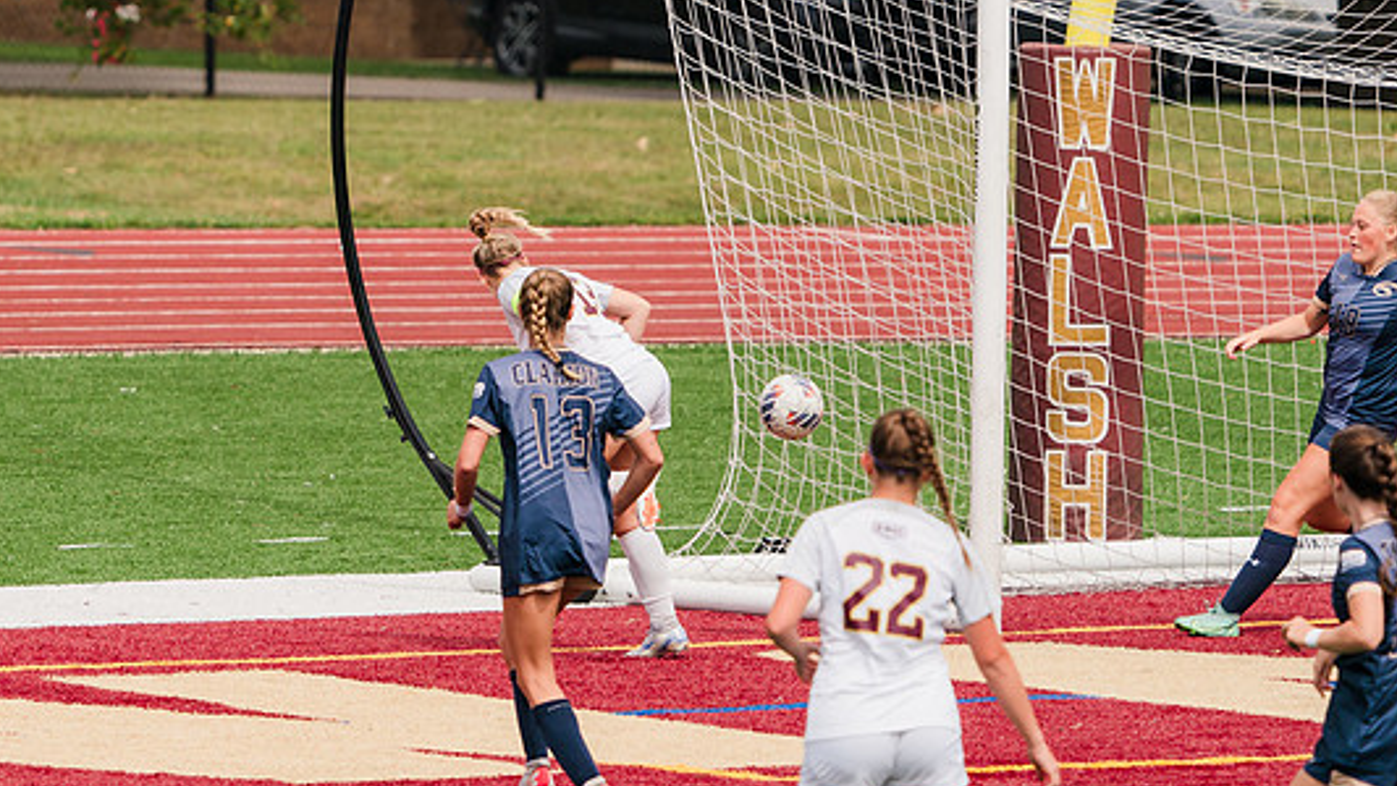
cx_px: 404
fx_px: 21599
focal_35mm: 583
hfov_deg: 3.7
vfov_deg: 2.1
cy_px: 251
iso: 320
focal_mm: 376
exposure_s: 1/1600
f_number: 6.3
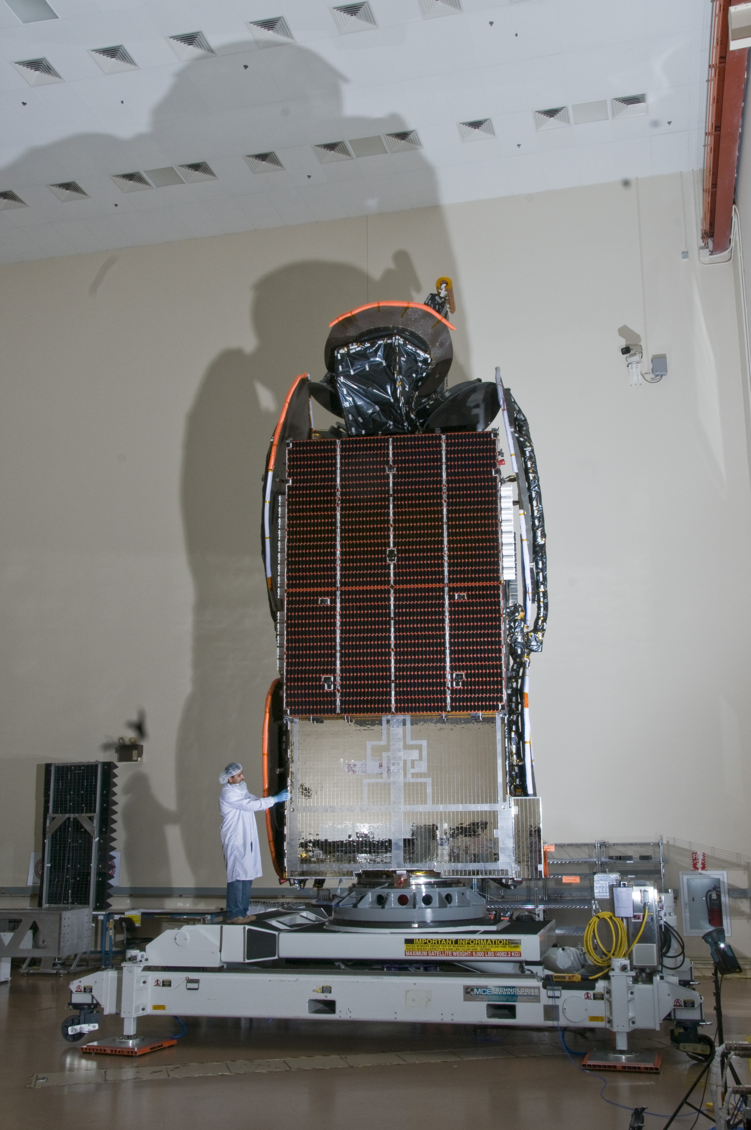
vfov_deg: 53.2
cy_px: 565
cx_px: 376
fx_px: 1129
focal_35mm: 36
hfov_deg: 36.8
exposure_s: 1/30
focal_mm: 24
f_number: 14
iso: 200
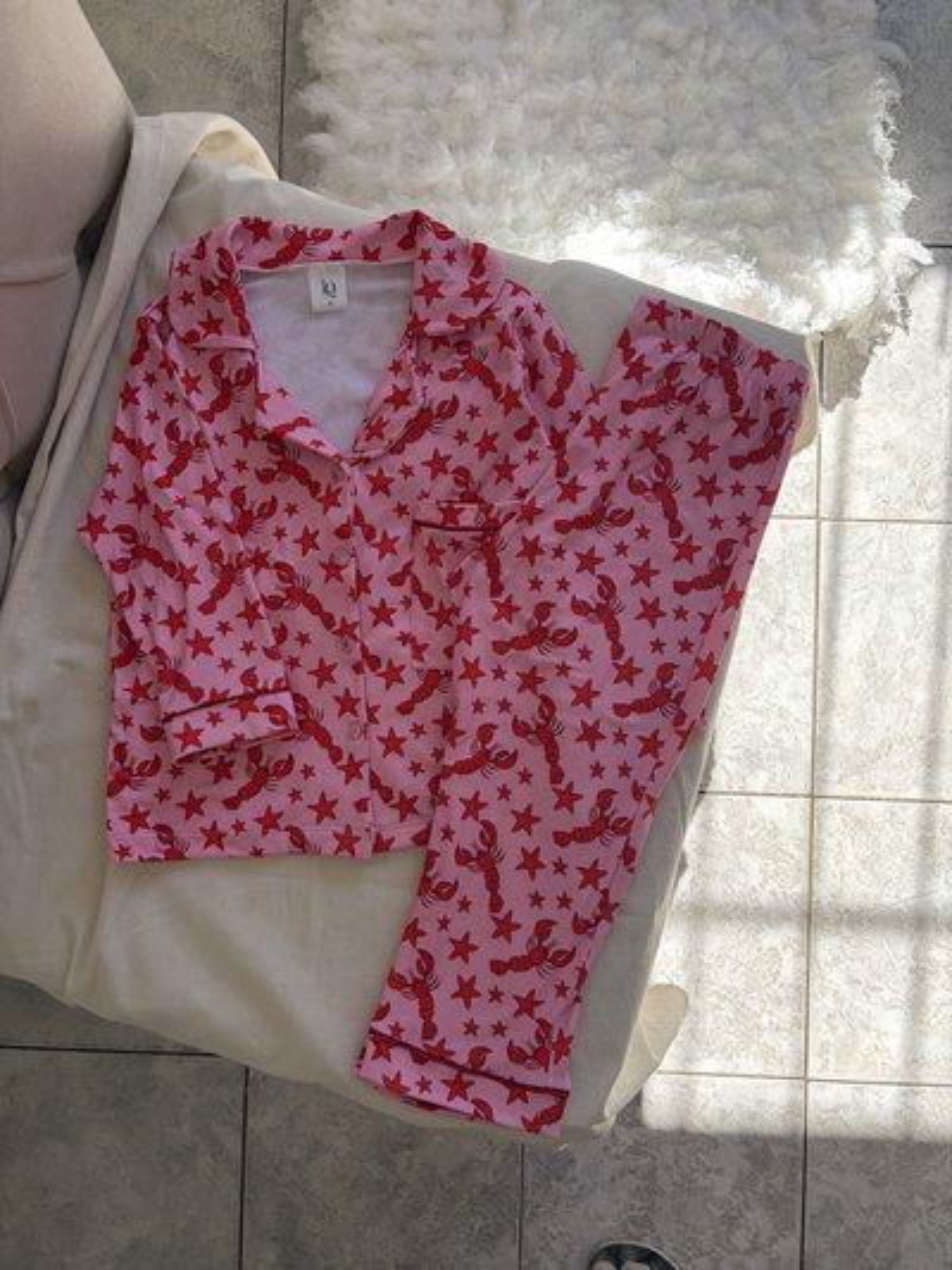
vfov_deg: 67.3
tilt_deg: -87.7
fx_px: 953
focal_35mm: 26
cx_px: 476
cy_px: 635
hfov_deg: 53.1
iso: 64
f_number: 1.6
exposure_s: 1/1016
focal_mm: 5.96
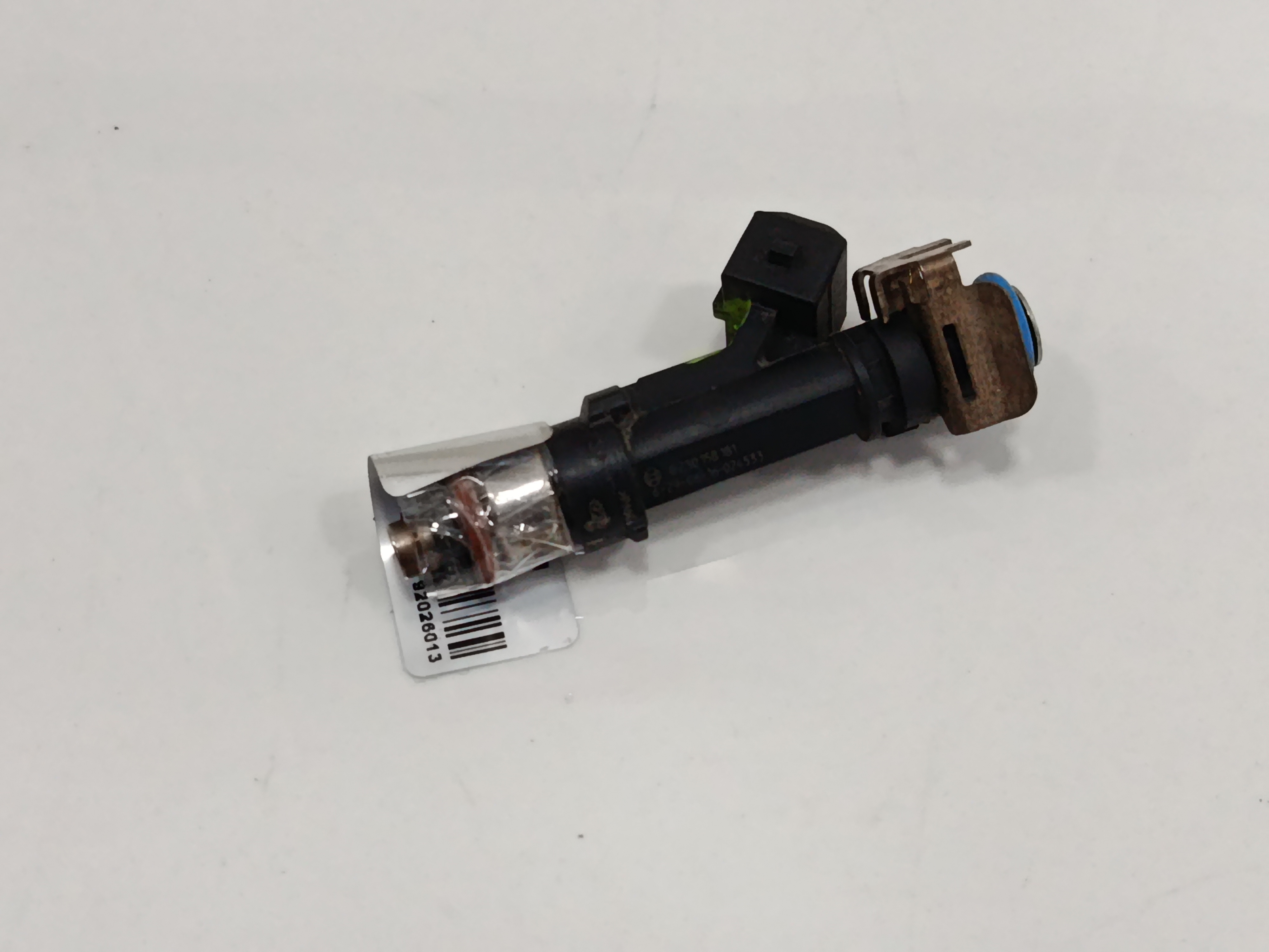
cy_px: 476
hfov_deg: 34.3
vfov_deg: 26.1
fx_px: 2053
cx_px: 634
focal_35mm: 56
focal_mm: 5.24
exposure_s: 1/100
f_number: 1.7
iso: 810
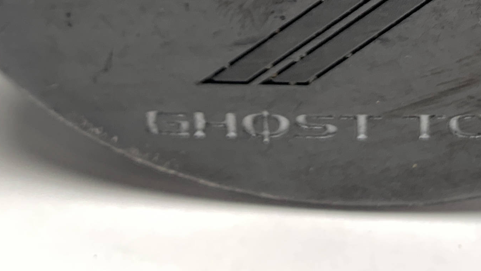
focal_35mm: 84
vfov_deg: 13.8
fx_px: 1071
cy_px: -94
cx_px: 372
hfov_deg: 25.0
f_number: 1.8
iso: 50
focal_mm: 4.25
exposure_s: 1/120
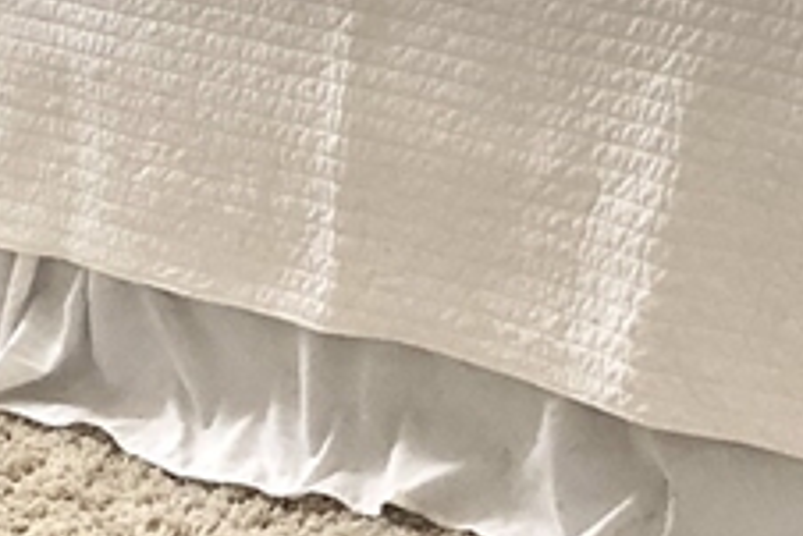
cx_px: 888
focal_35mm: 132
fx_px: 2946
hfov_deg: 15.1
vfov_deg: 9.9
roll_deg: +2.1
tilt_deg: -9.4
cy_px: -373
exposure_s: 1/30
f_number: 1.8
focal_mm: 4
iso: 25
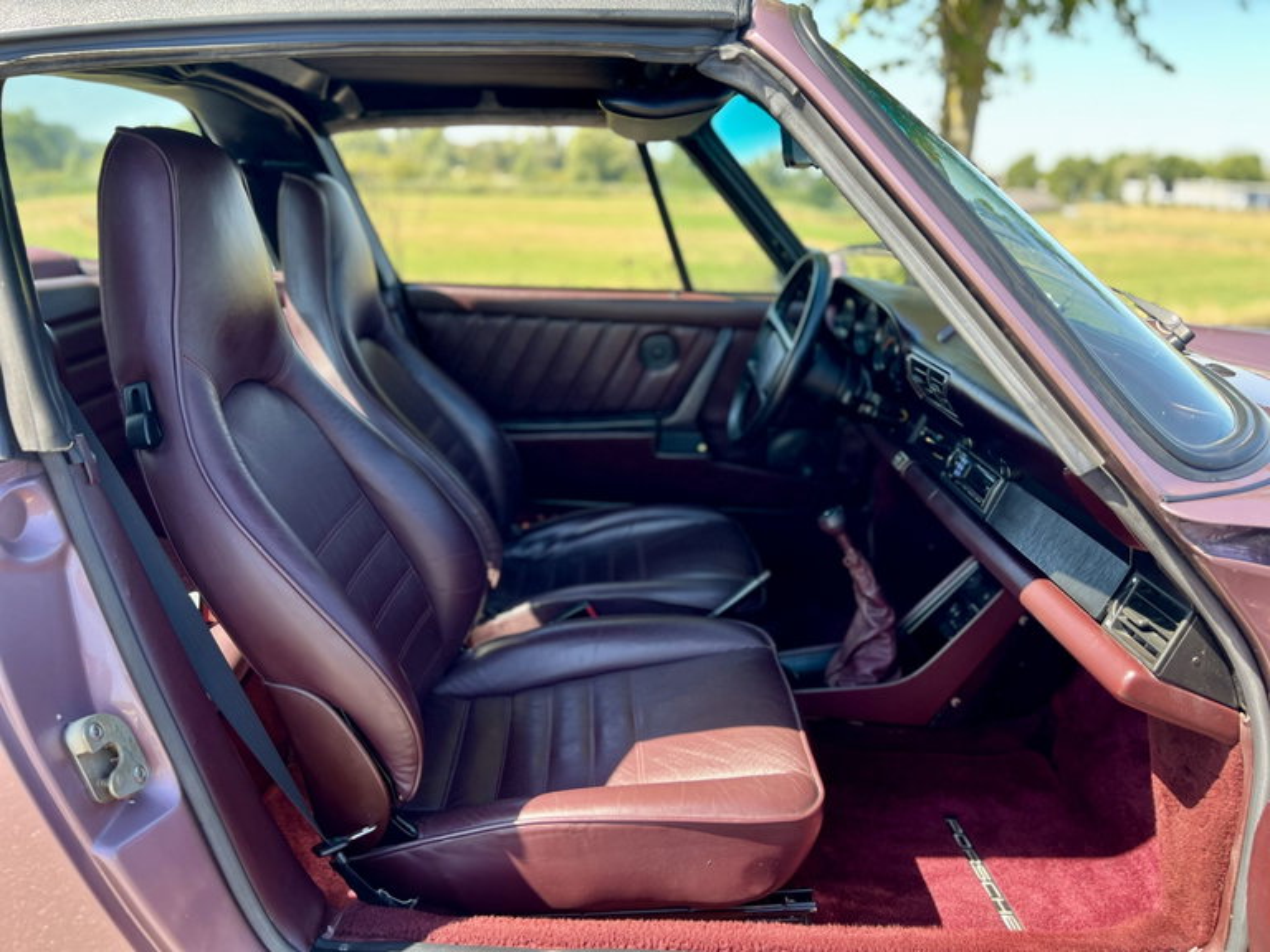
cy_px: 476
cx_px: 635
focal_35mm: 26
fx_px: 954
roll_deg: -0.4
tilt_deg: -18.2
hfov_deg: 67.3
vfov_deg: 53.1
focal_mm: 5.7
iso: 50
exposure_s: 1/376
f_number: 1.5
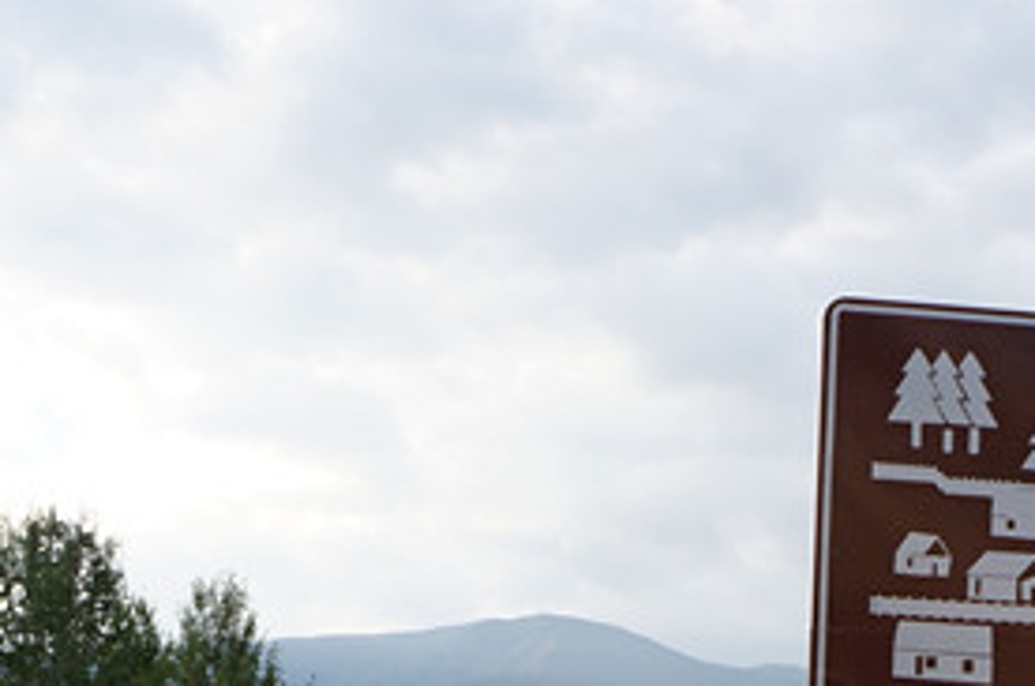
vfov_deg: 14.9
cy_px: 909
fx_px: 2497
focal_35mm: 87
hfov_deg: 22.3
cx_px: 1095
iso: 200
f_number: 10
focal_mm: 20
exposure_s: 1/100
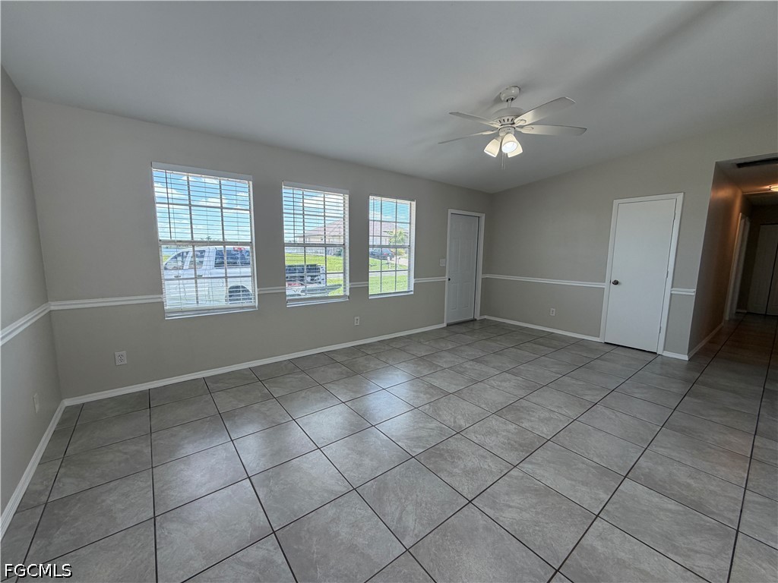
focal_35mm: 14
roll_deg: -1.0
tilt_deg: -8.6
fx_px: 315
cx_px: 389
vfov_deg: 85.7
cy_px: 292
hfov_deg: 102.1
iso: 50
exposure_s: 1/138
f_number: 2.2
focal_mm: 2.22
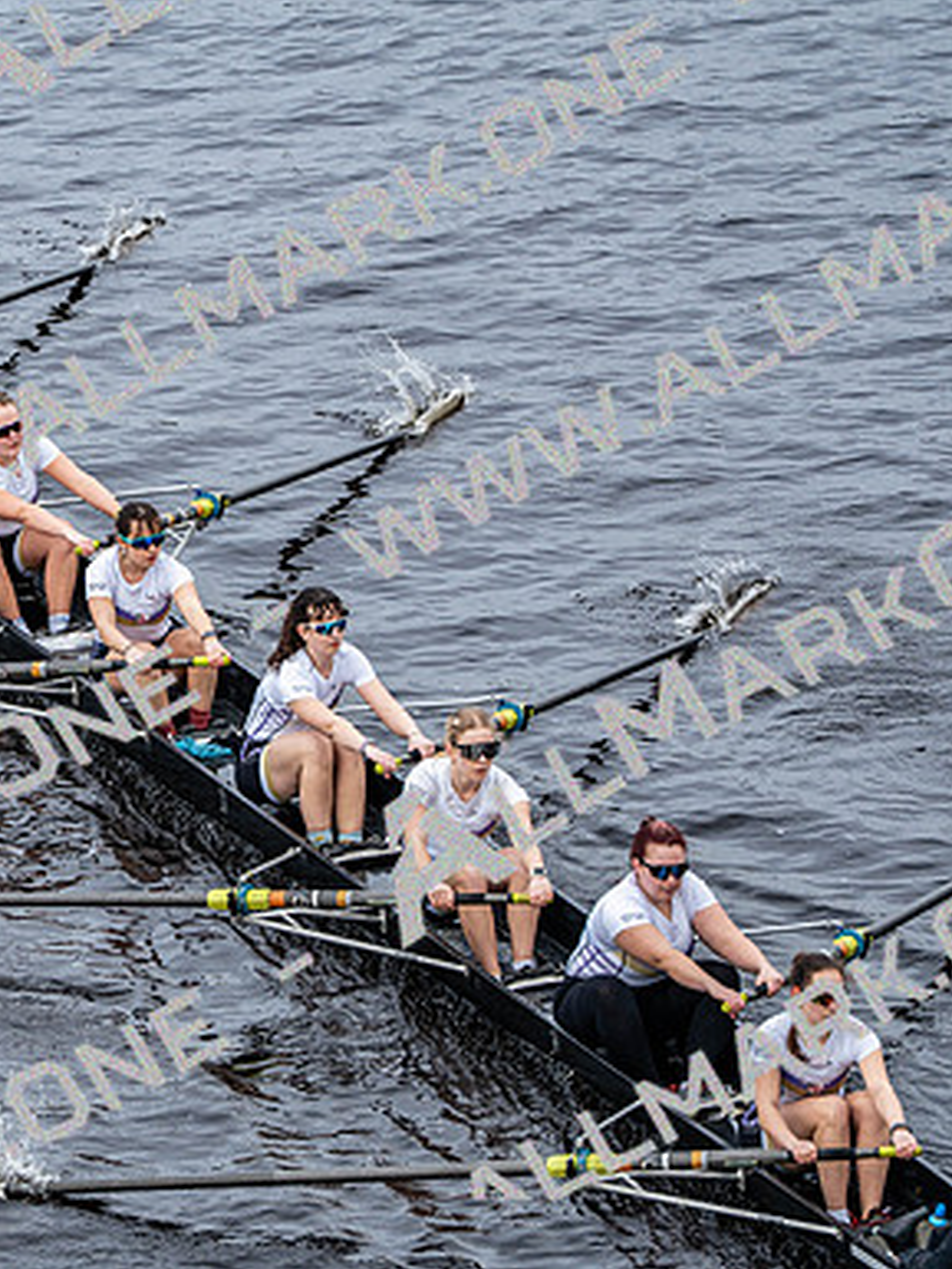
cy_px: 634
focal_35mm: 290
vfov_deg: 6.8
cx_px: 102
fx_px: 10628
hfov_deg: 5.1
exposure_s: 1/2000
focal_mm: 200
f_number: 2.8
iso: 320
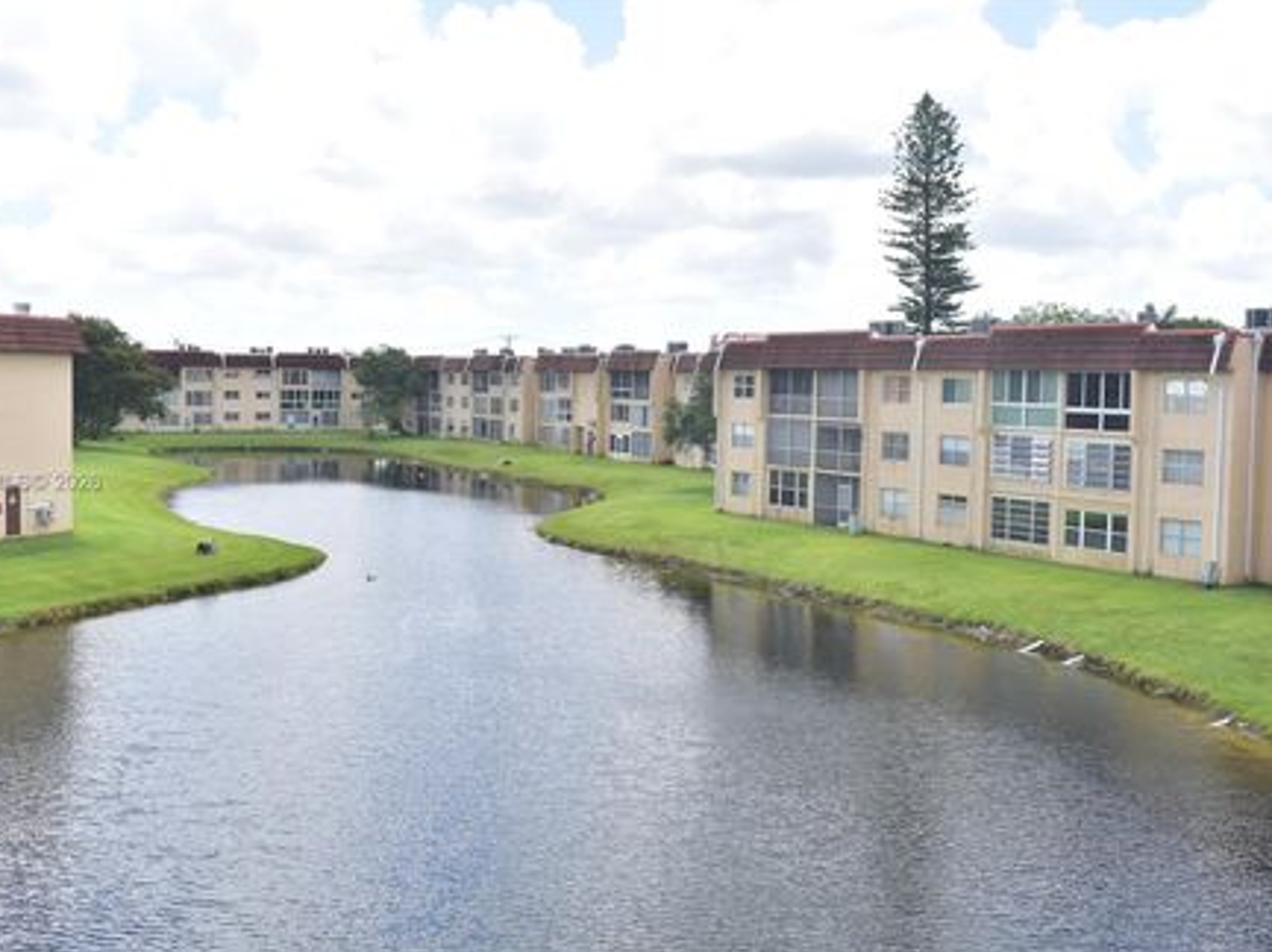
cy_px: 483
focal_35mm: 40
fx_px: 1469
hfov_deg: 46.7
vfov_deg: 35.9
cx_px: 549
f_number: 7.1
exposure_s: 1/200
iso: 100
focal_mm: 24
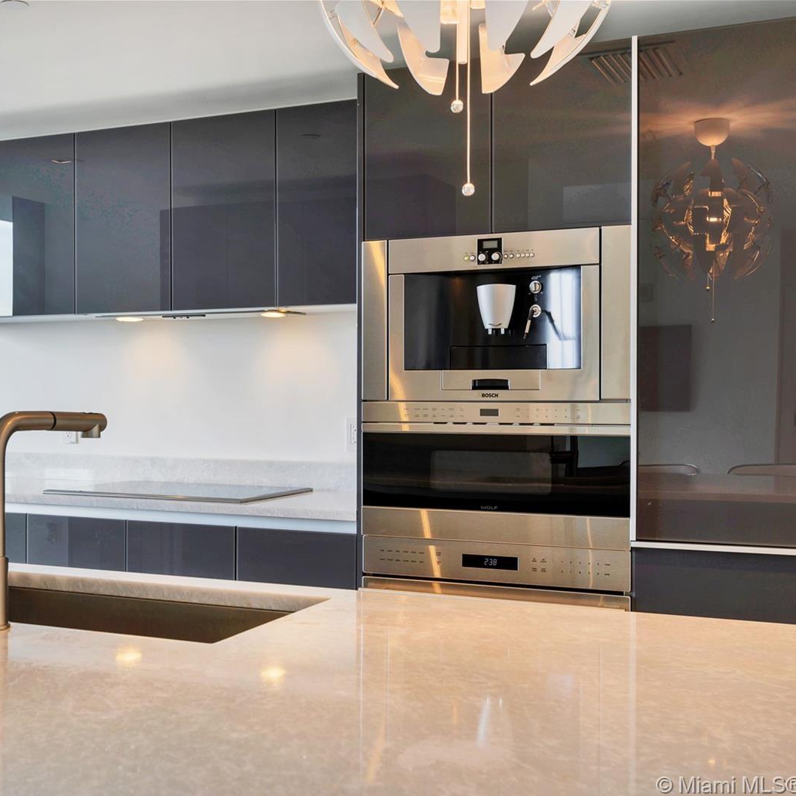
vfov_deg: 37.6
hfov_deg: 37.3
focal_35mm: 45
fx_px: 1171
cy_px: 400
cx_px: 298
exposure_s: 1/8
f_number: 8
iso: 100
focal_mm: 35
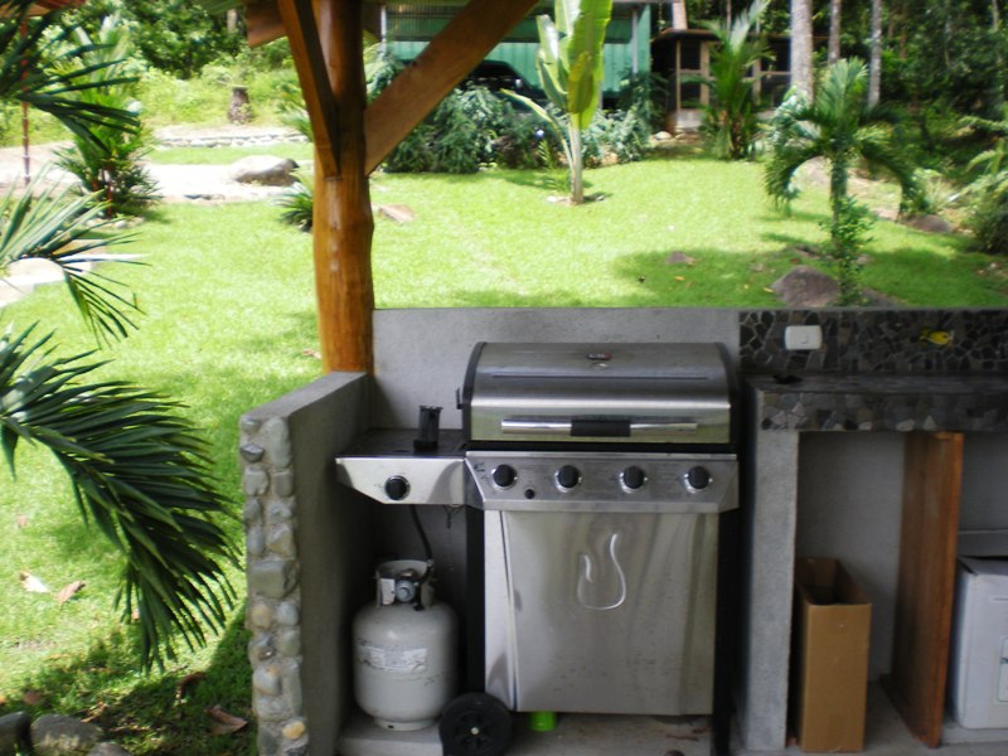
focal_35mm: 38
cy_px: 378
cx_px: 504
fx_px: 1107
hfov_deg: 49.0
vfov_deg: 37.7
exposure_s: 1/194
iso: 64
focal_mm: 6.3
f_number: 3.1
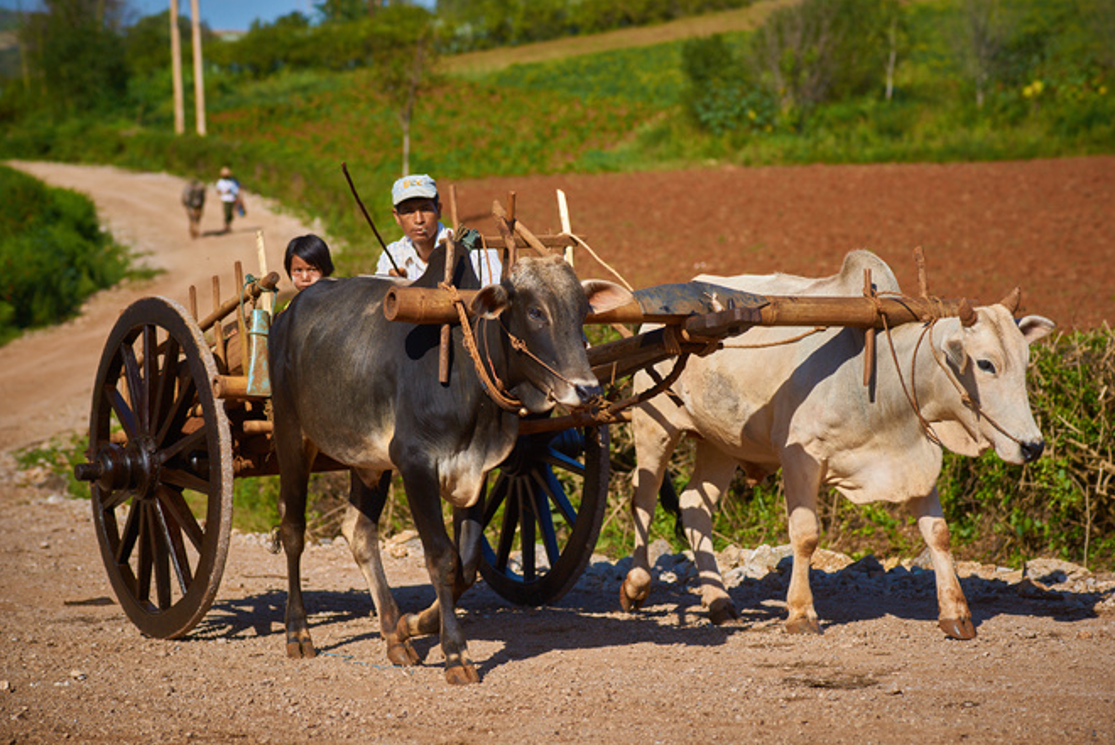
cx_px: 571
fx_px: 3285
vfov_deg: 12.9
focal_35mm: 106
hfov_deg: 19.3
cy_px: 379
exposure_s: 1/750
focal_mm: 100
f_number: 4
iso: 200
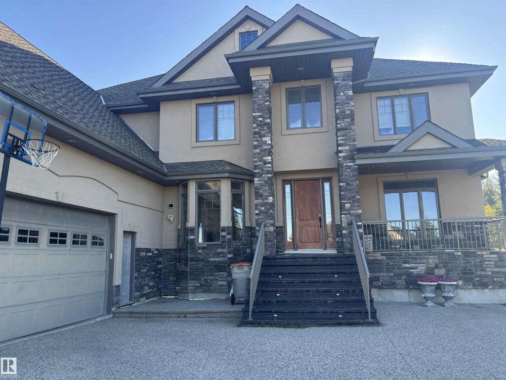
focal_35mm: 26
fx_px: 380
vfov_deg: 53.1
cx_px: 253
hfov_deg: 67.3
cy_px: 190
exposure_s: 1/382
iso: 50
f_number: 1.6
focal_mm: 5.96
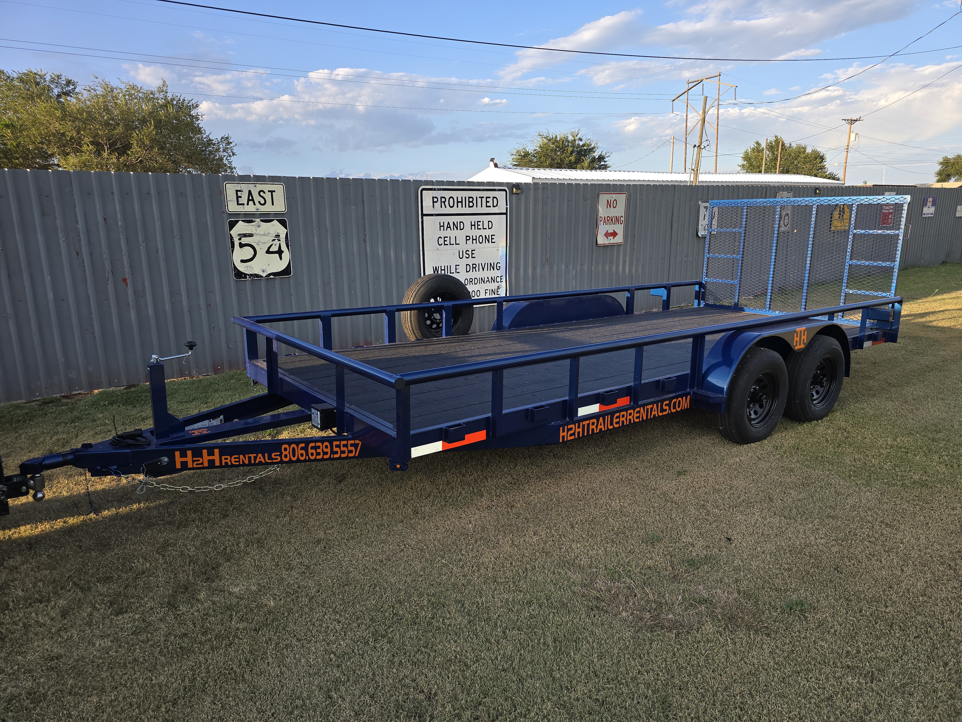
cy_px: 361
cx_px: 481
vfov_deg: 58.9
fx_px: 639
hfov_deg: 73.9
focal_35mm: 23
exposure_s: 1/189
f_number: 1.7
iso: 12
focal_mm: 6.3
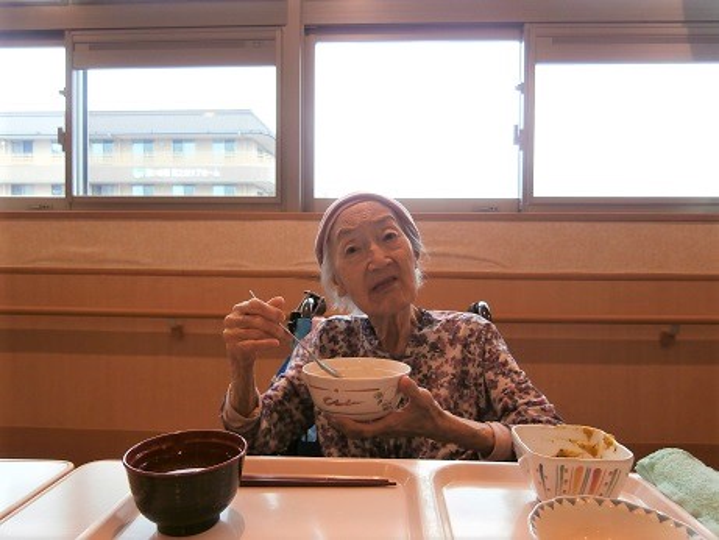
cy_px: 270
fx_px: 499
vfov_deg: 56.8
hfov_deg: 71.6
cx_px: 360
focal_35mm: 24
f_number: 3
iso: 125
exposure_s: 1/60
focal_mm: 4.2
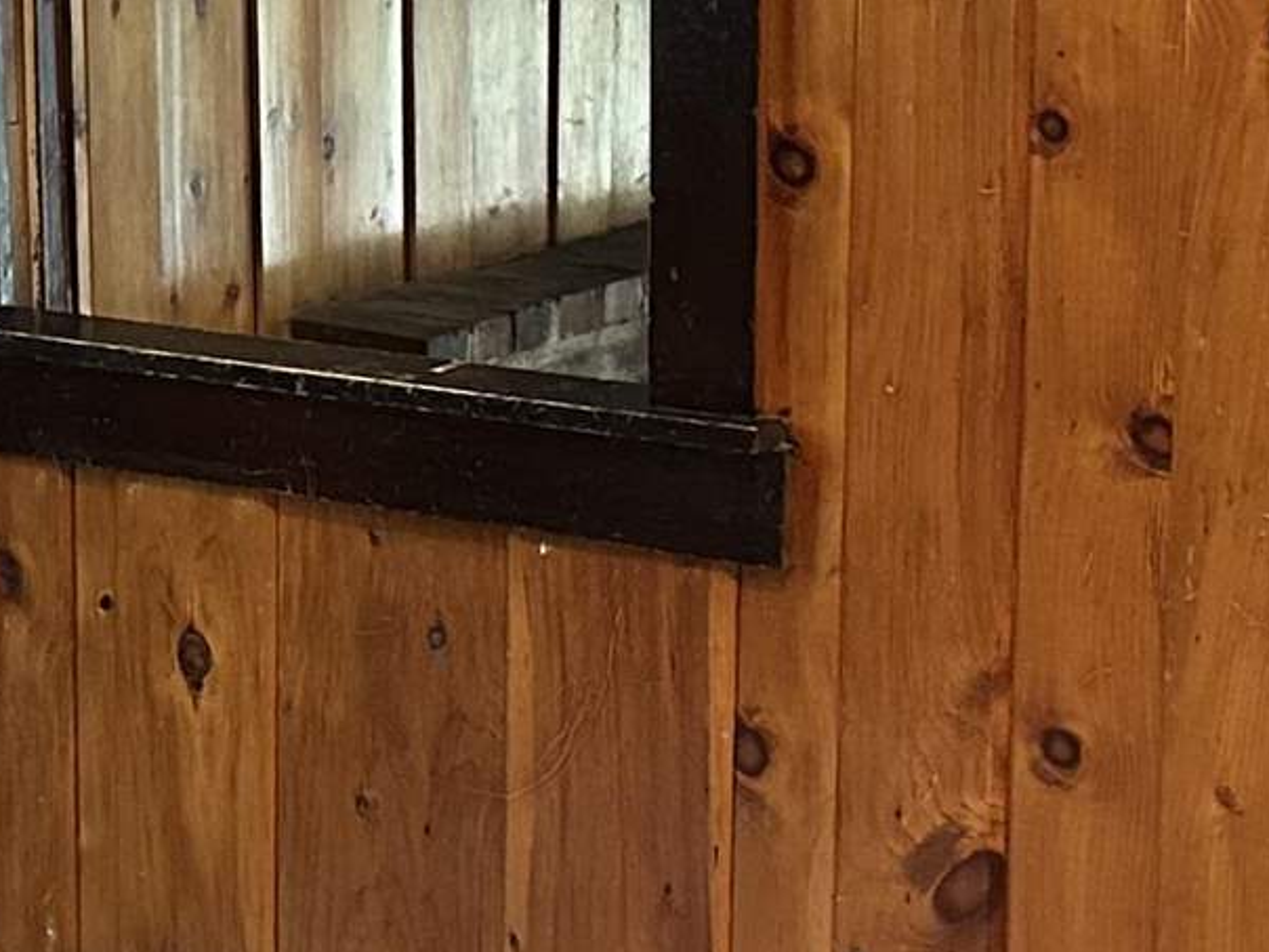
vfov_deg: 12.1
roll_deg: +0.4
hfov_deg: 16.1
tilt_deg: -11.7
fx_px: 4472
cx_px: 506
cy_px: 469
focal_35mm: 122
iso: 640
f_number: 1.78
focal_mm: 6.86
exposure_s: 1/60
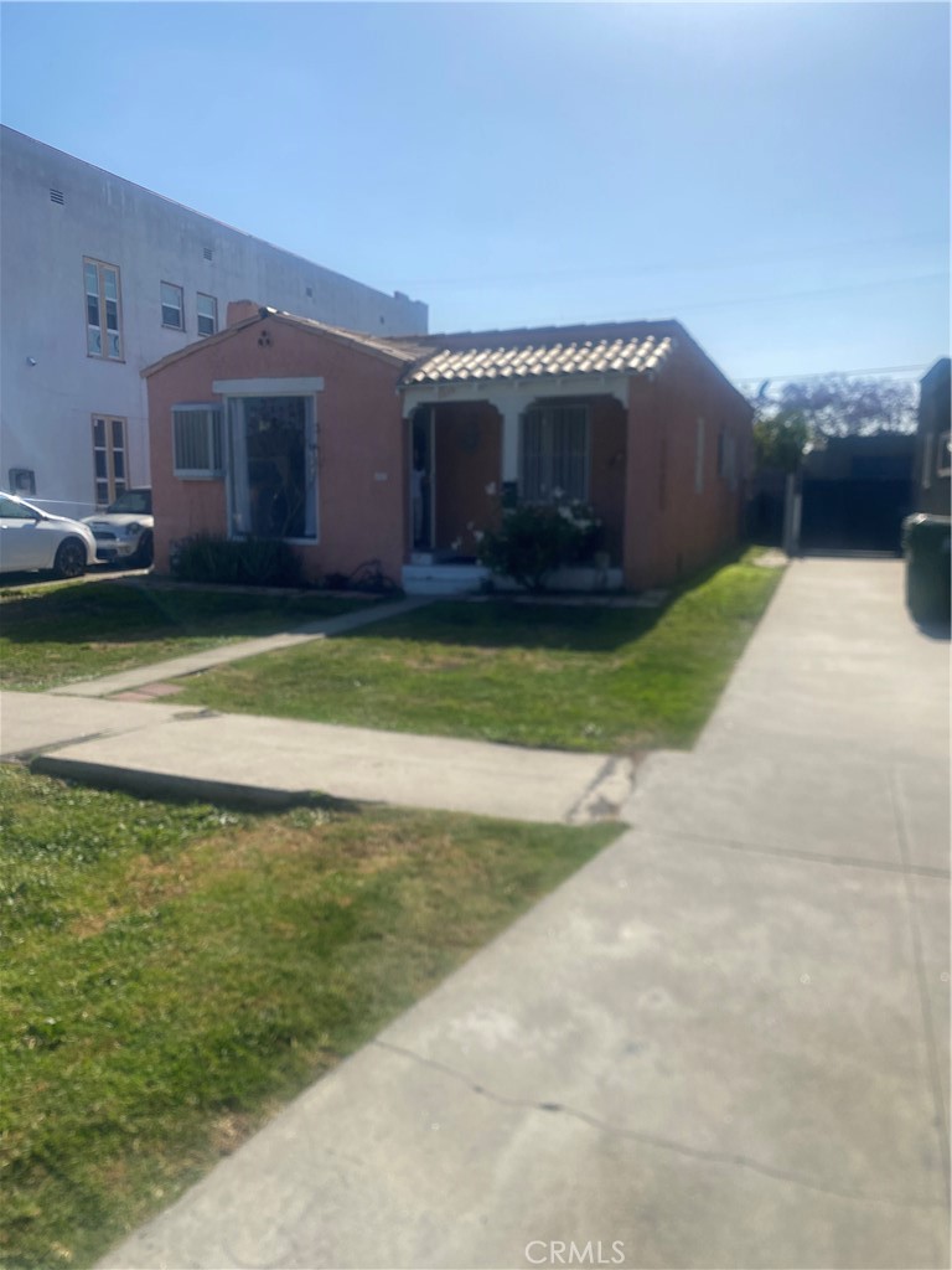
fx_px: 953
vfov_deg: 67.3
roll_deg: +0.4
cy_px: 635
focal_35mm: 26
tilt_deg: -7.8
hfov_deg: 53.1
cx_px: 476
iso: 32
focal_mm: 4.25
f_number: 1.8
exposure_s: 1/5495
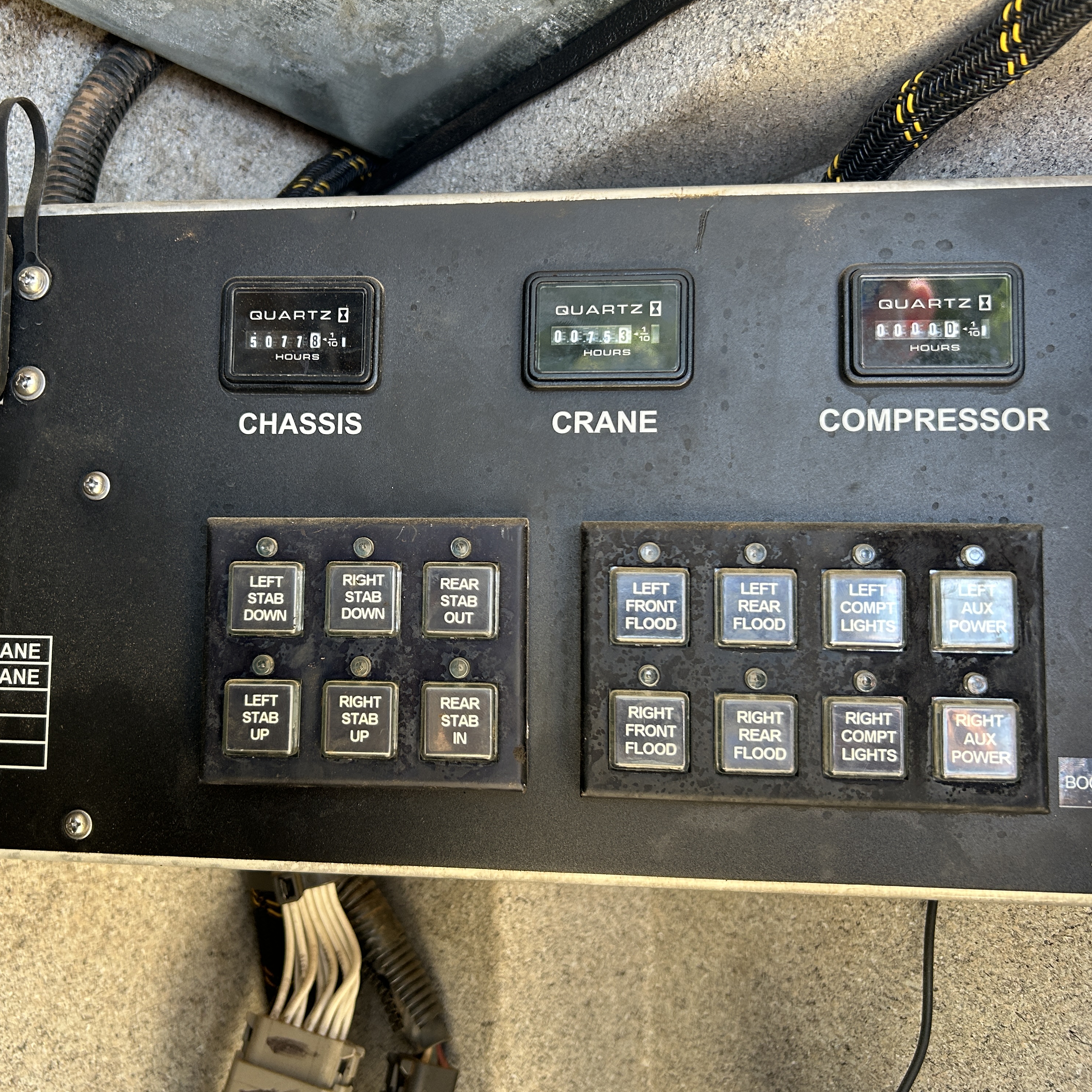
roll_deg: -0.8
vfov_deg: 52.5
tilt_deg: +3.7
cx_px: 457
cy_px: 549
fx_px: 1106
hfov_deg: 52.3
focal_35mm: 31
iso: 125
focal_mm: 5.7
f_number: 1.5
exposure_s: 1/121
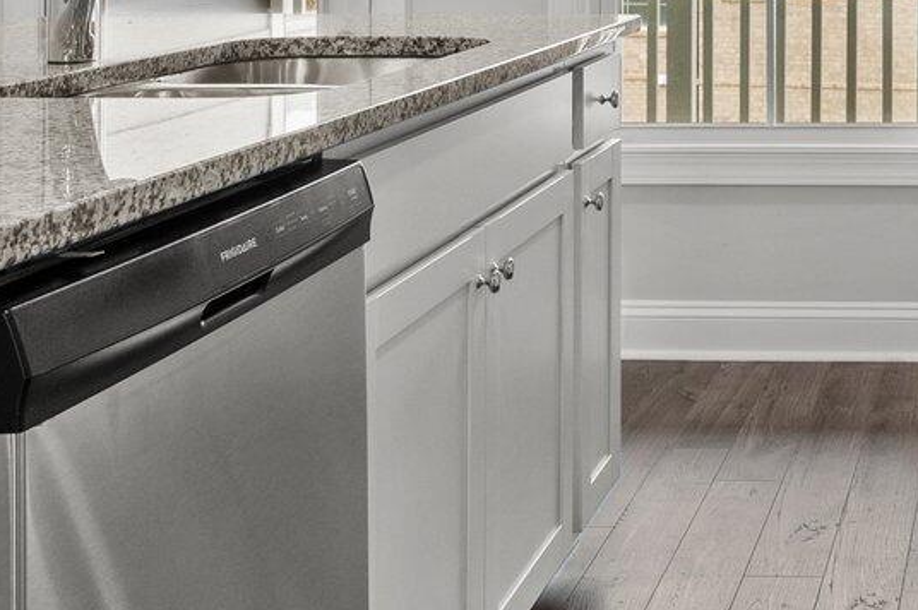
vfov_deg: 19.8
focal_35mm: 65
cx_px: 952
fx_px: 1655
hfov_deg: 28.7
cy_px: -84
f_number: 7.1
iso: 400
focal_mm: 17
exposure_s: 1/15
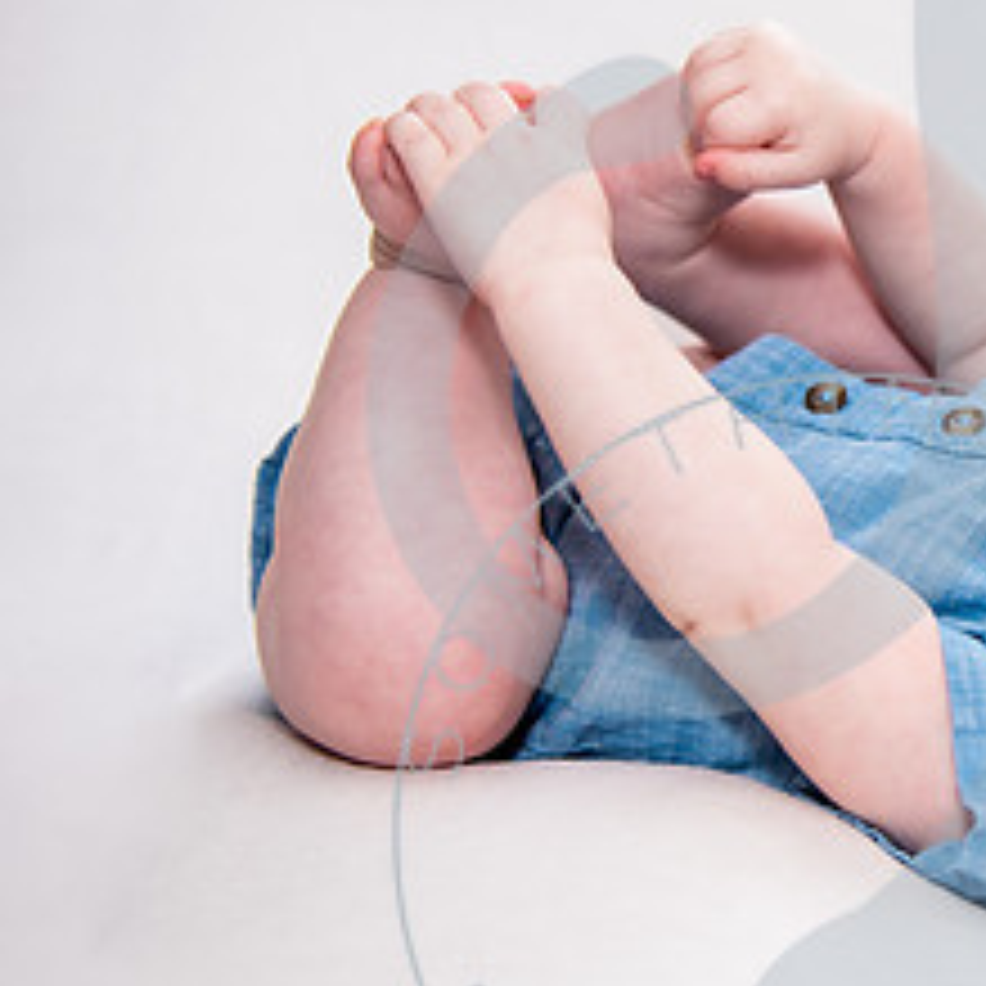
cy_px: 457
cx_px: 1081
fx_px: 2320
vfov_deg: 24.0
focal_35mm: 72
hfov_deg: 22.6
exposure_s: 1/125
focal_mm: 32
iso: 50
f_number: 2.8
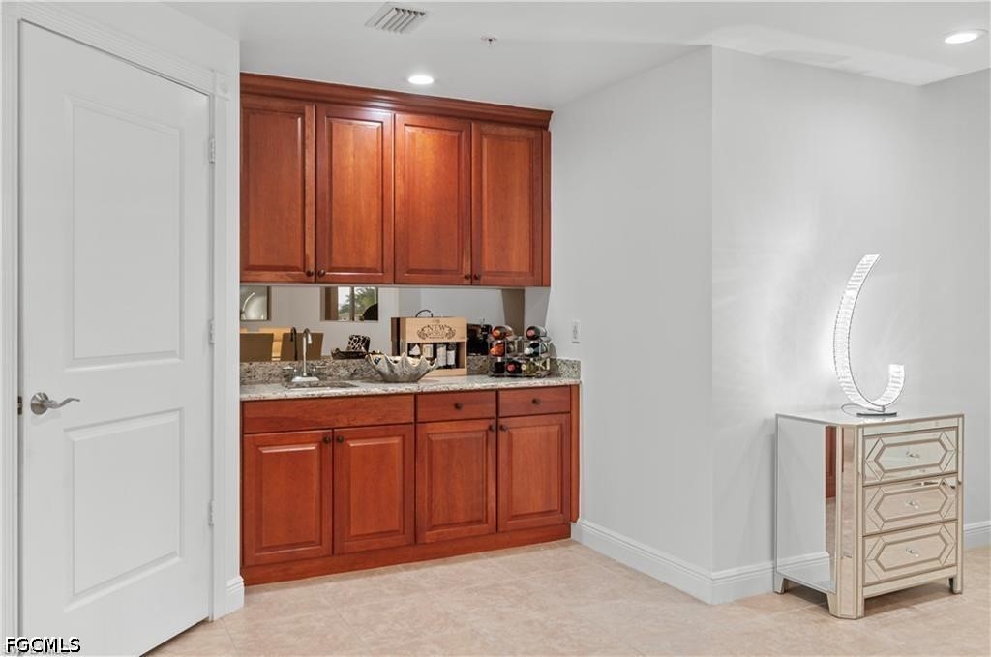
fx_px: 824
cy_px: 328
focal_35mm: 30
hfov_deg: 62.0
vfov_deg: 43.5
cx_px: 496
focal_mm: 20
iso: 200
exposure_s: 1/3
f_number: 8
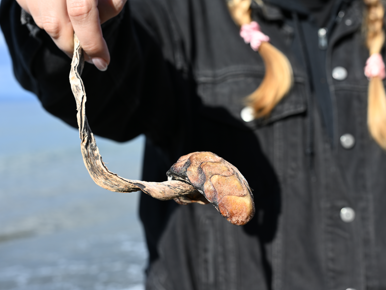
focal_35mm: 55
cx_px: 207
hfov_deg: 34.9
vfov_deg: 26.6
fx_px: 613
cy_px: 147
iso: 100
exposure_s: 1/200
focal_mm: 50
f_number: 7.1
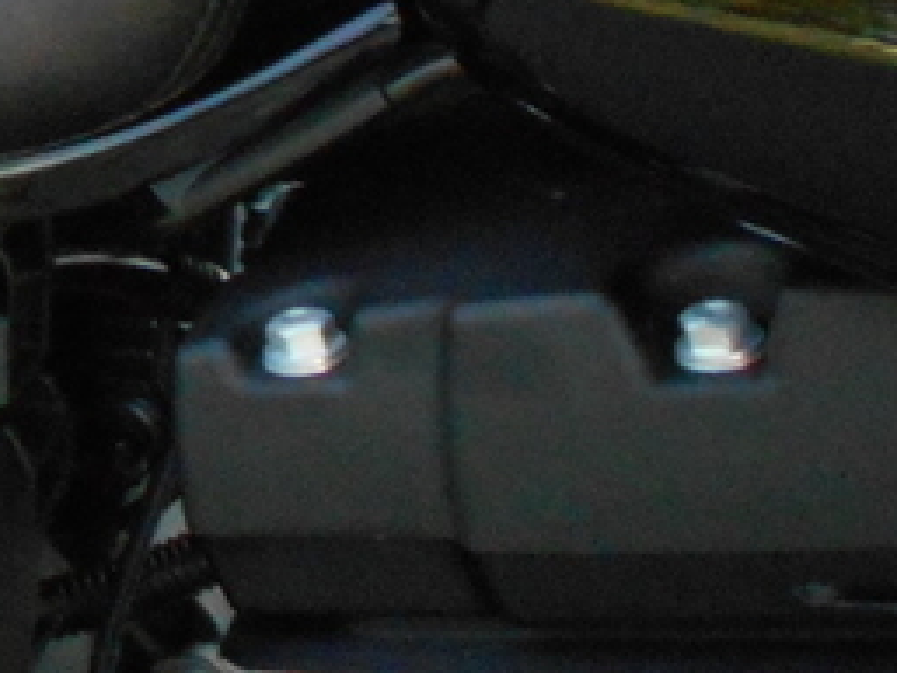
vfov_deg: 7.9
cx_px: -1120
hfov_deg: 9.8
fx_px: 4718
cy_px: -516
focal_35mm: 182
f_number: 3.9
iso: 400
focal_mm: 6.7
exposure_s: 1/250
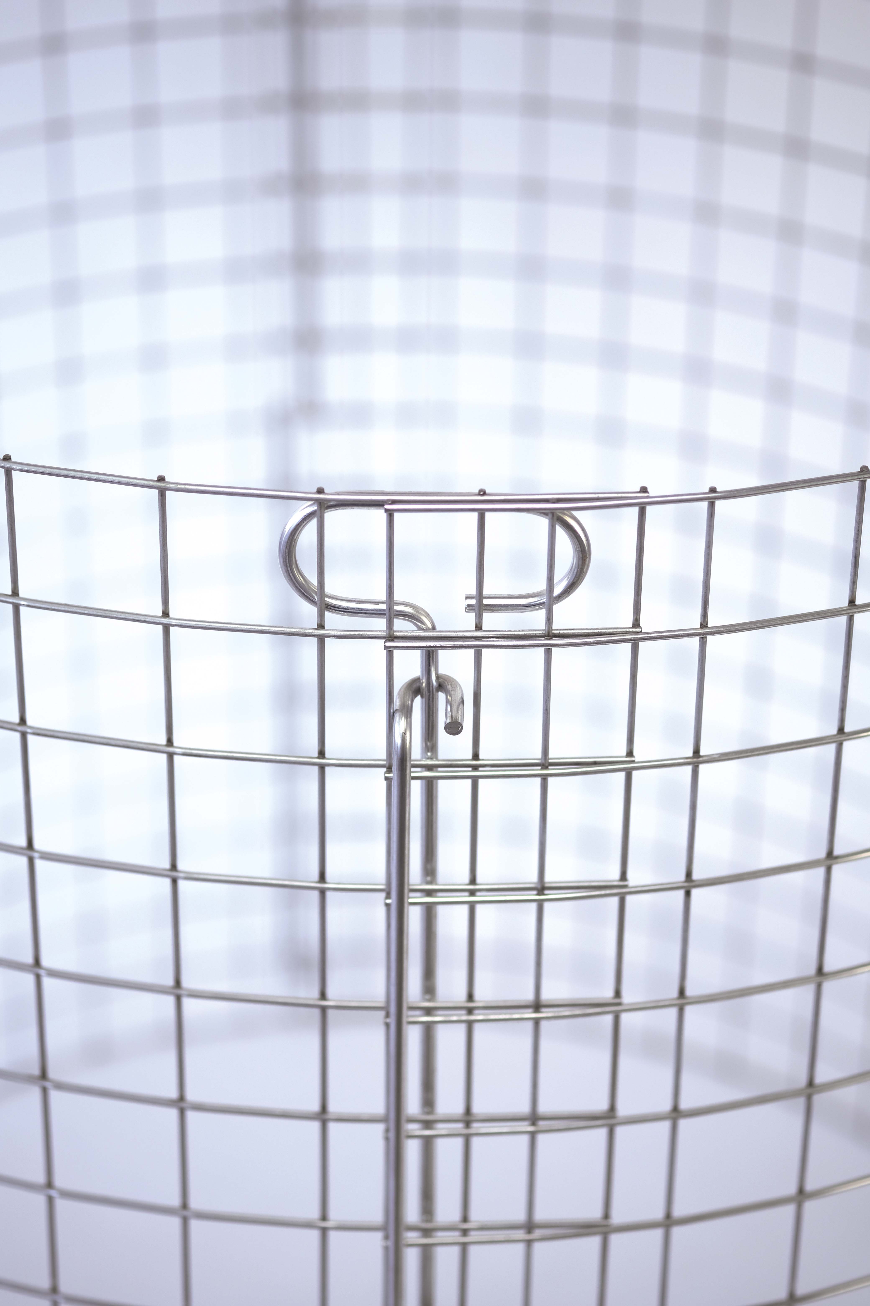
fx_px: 3262
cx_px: 435
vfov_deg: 22.6
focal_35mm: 90
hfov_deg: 15.2
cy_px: 653
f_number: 2.4
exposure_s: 1/105
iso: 160
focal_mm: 60
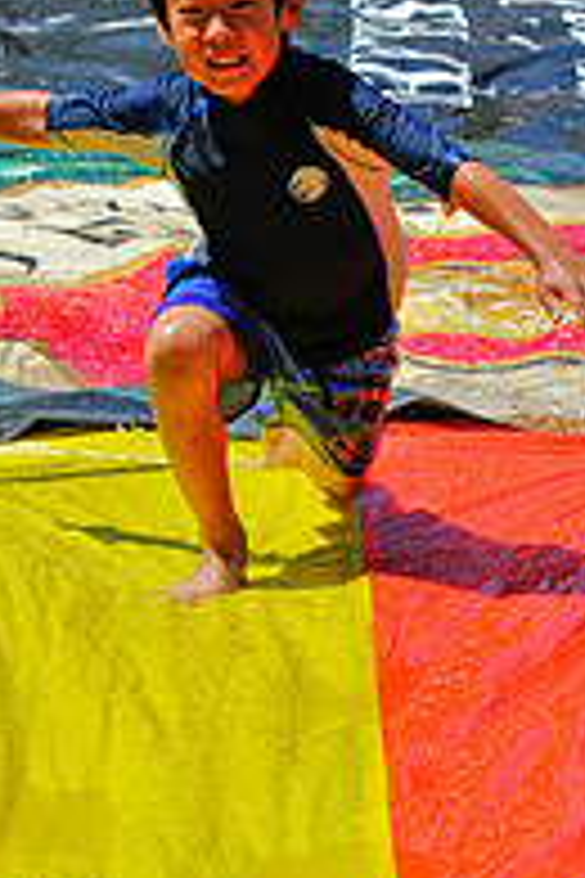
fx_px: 5898
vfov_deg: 8.5
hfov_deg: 5.7
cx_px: 218
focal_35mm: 242
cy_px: 482
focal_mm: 70
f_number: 7.1
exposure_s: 1/800
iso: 200
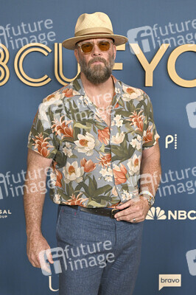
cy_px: 148
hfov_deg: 21.9
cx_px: 98
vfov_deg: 32.4
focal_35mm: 62
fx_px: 507
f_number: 5.6
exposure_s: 1/320
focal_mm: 62
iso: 2000
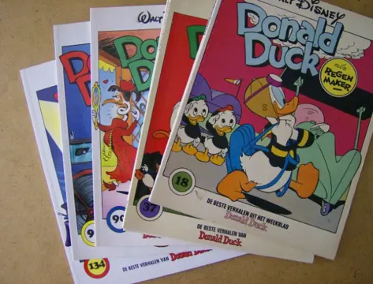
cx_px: 186
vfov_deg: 40.0
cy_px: 142
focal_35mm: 36
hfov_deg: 51.1
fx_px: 390
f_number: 2.8
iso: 200
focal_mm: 6
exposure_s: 1/49
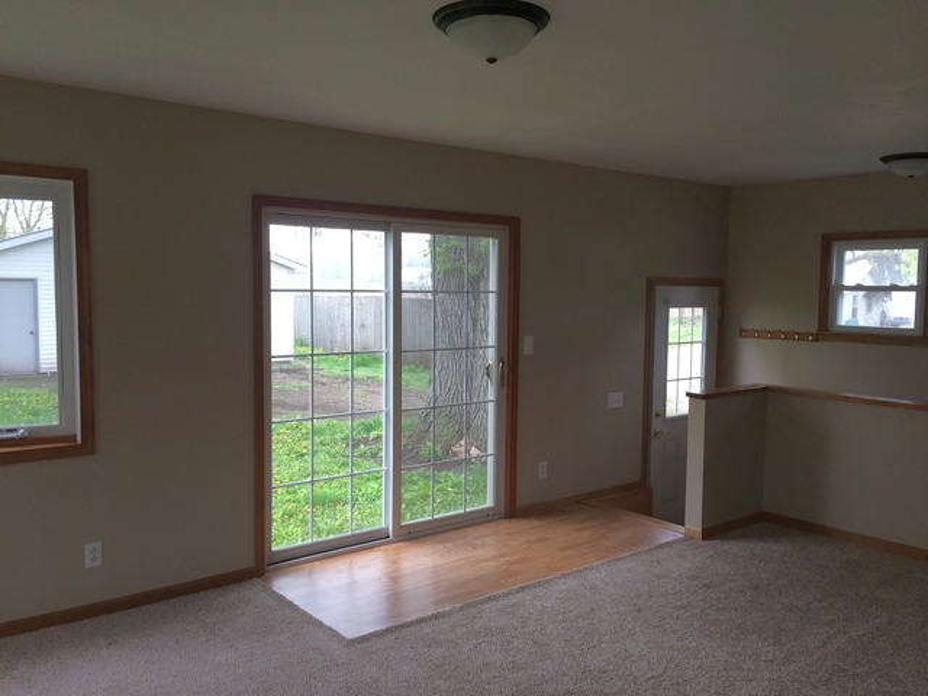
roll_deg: -0.6
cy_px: 348
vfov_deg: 48.2
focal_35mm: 29
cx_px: 464
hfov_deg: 61.7
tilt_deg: -3.3
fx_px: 777
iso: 64
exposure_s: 1/120
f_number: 2.2
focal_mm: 4.15
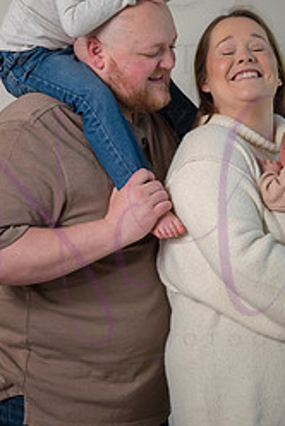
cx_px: 184
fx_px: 1824
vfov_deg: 13.3
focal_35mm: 154
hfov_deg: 8.9
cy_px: 120
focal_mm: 85
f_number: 8
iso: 500
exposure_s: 1/250
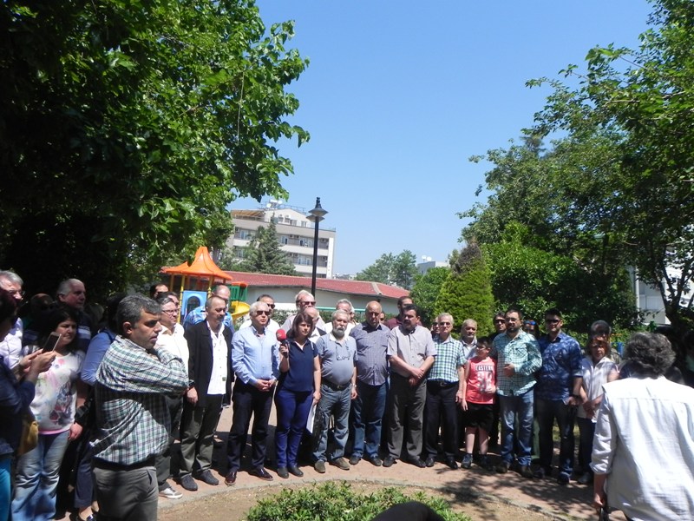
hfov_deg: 67.3
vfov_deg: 53.1
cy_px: 260
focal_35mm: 26
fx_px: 521
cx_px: 347
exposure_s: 1/497
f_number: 6.3
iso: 160
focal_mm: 4.6
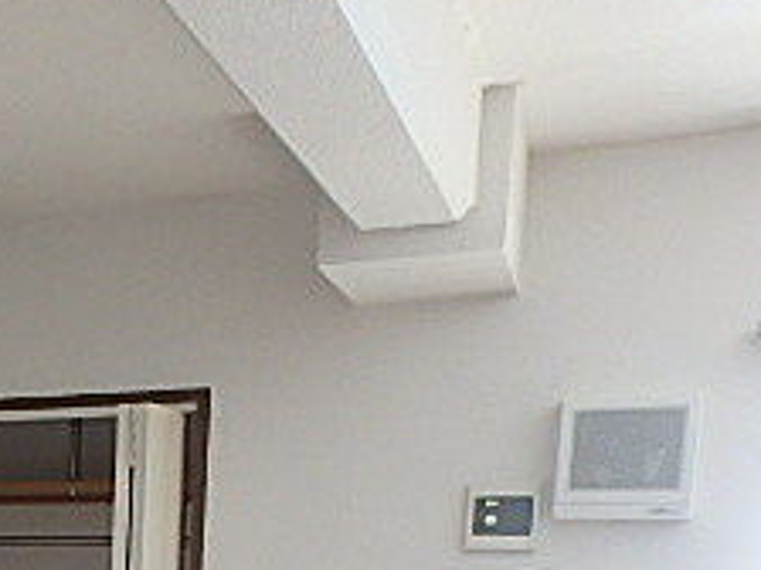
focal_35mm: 60
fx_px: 1319
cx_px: -292
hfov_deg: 26.1
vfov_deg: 21.7
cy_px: 763
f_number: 3.5
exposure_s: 1/40
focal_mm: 3.7
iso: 200
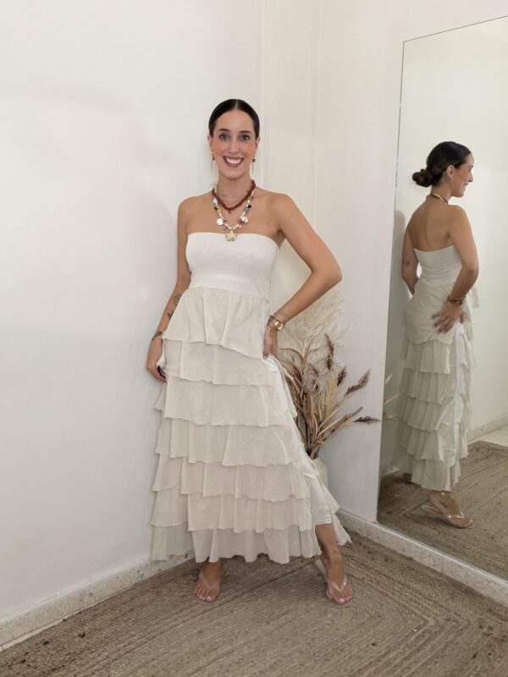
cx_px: 254
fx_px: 587
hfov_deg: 46.8
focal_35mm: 30
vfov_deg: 60.0
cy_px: 338
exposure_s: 1/60
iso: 125
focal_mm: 2.71
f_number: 1.9
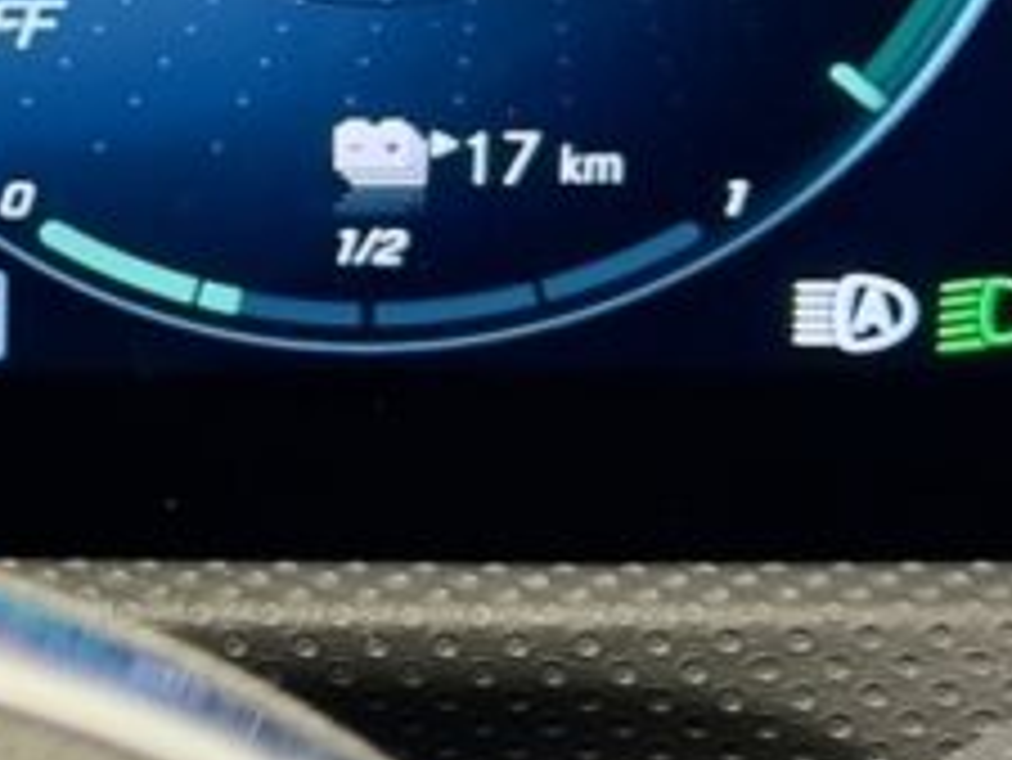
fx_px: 6377
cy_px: -261
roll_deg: -0.3
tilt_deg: -16.3
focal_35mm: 218
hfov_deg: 8.7
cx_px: -783
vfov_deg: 6.8
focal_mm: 6.76
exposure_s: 1/40
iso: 320
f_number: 1.78
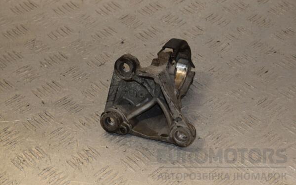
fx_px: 718
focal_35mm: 89
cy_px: 90
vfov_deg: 14.7
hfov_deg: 23.3
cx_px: 148
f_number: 9
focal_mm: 58
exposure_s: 1/200
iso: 800
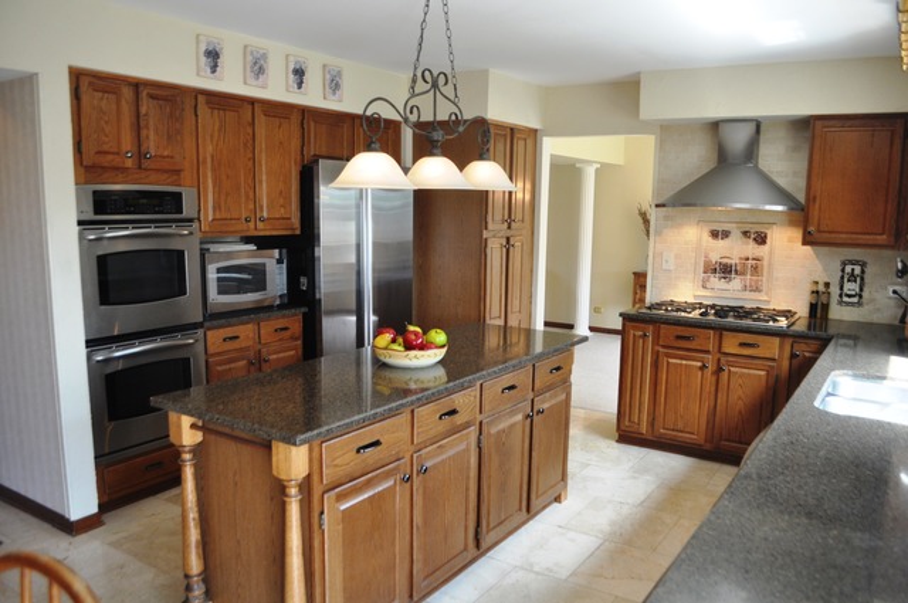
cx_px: 454
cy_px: 302
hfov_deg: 67.4
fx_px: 680
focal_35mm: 27
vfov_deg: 47.8
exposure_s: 1/60
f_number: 4
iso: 500
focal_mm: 18
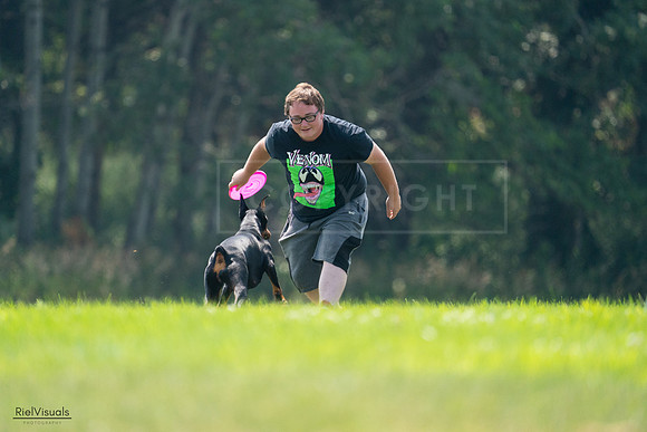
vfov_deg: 2.3
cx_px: 324
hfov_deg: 3.4
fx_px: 10785
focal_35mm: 600
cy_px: 216
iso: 3200
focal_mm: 600
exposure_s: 1/4000
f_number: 6.3
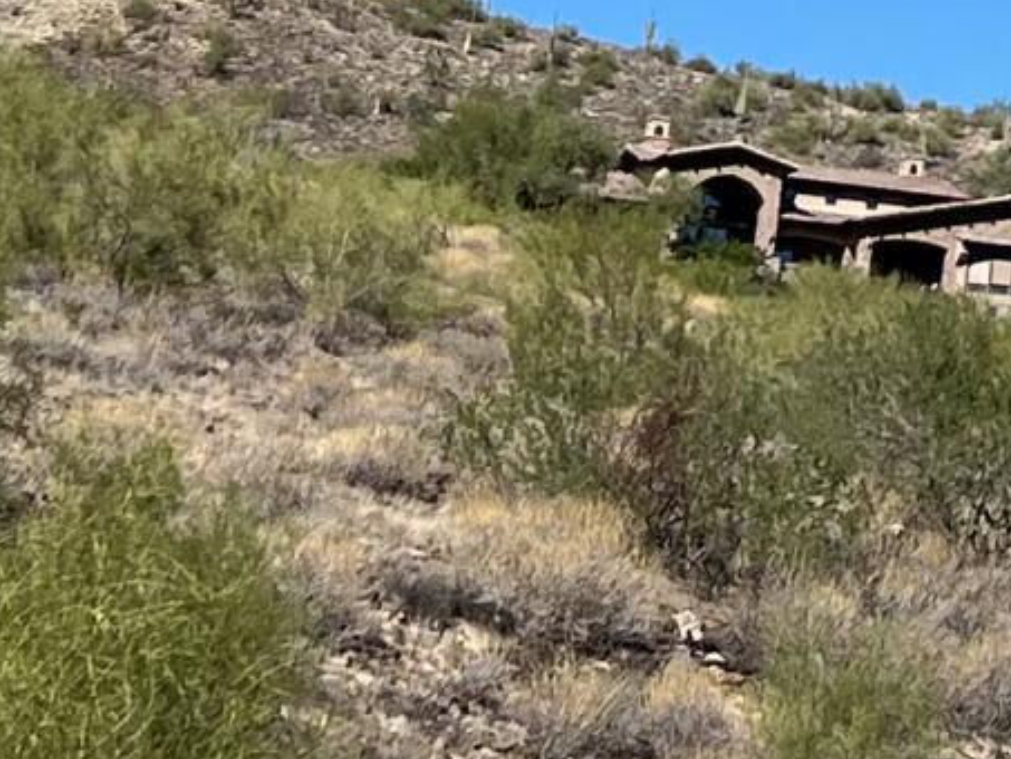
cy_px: -578
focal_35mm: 172
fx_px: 5025
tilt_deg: +16.3
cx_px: 1553
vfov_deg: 8.3
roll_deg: -4.2
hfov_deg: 11.0
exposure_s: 1/5587
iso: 50
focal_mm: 5.7
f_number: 1.5
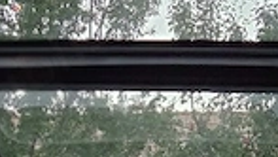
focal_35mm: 102
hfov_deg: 20.9
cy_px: 346
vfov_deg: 10.6
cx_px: 155
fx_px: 753
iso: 1000
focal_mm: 5.4
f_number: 1.8
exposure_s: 1/101
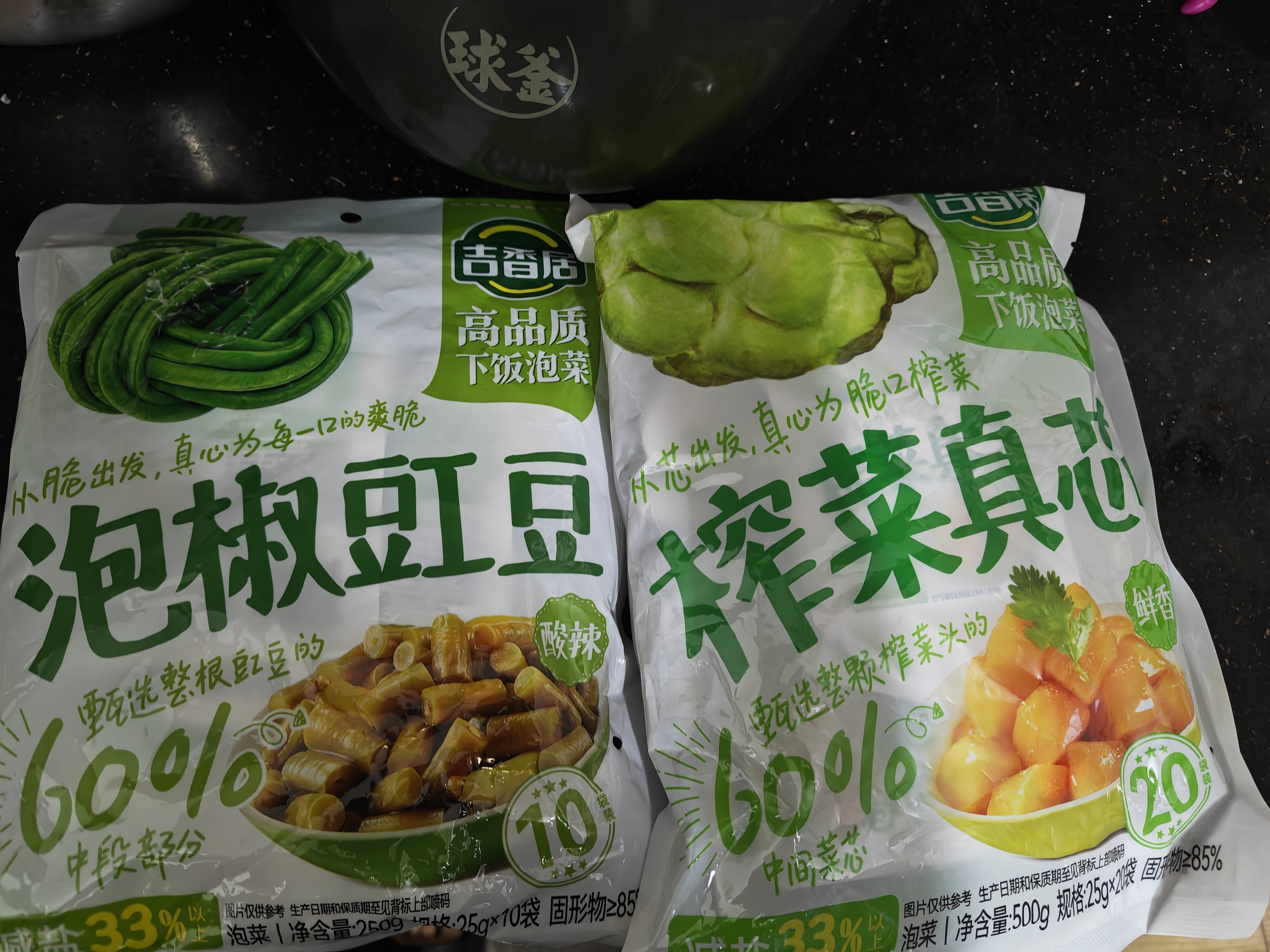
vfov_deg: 56.8
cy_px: 476
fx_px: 881
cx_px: 635
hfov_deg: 71.6
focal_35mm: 24
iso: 8000
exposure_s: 1/26
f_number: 1.9
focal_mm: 6.12
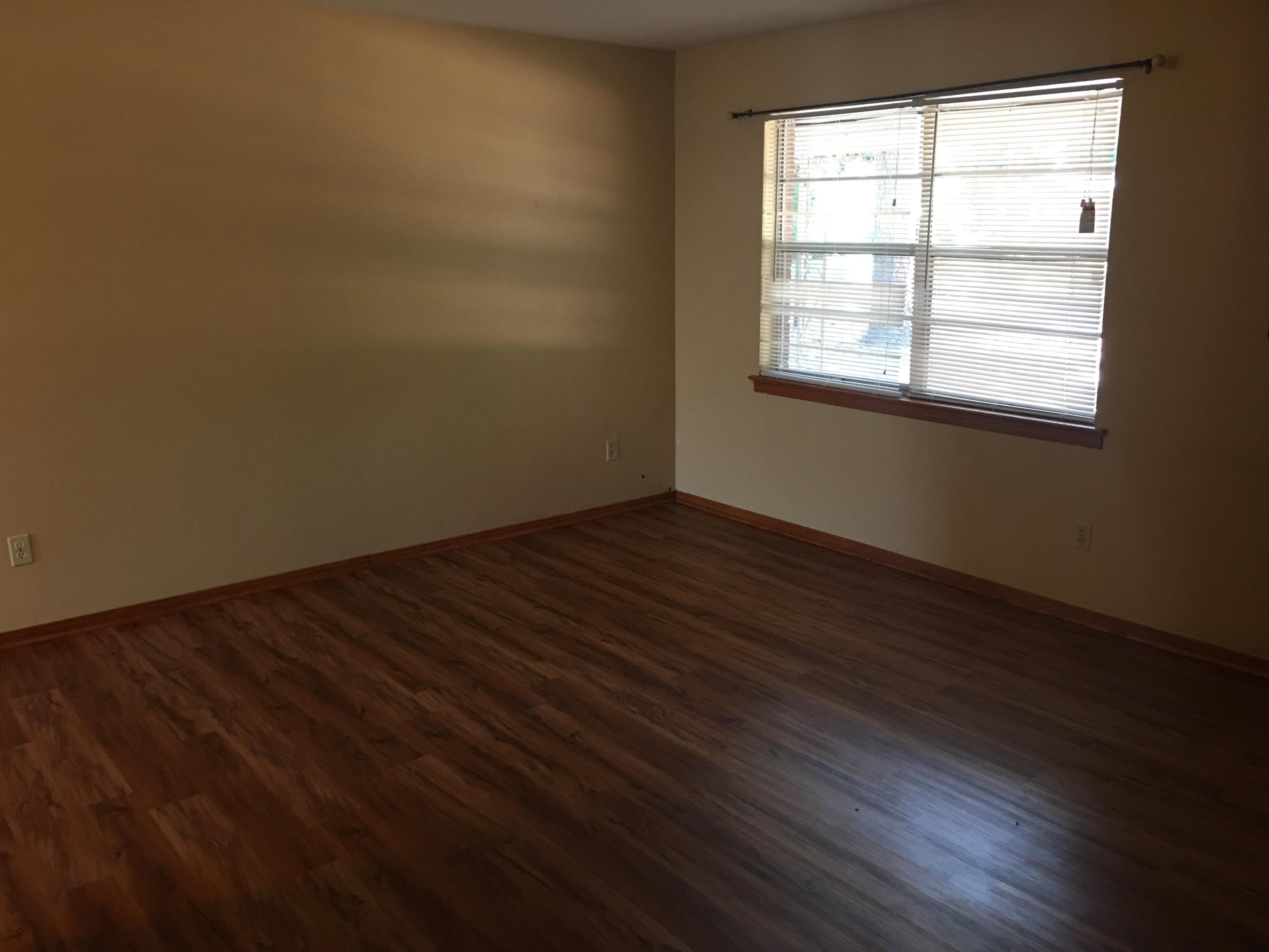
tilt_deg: -10.9
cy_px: 476
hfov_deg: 61.7
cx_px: 634
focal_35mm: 29
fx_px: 1063
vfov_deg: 48.2
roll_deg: +0.3
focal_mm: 4.15
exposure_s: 1/15
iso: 64
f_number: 2.2
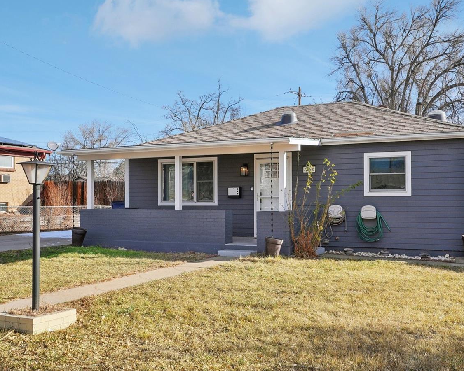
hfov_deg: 45.8
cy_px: 185
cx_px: 230
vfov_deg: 37.3
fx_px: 549
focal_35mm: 40
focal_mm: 20
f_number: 8
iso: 100
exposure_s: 1/350
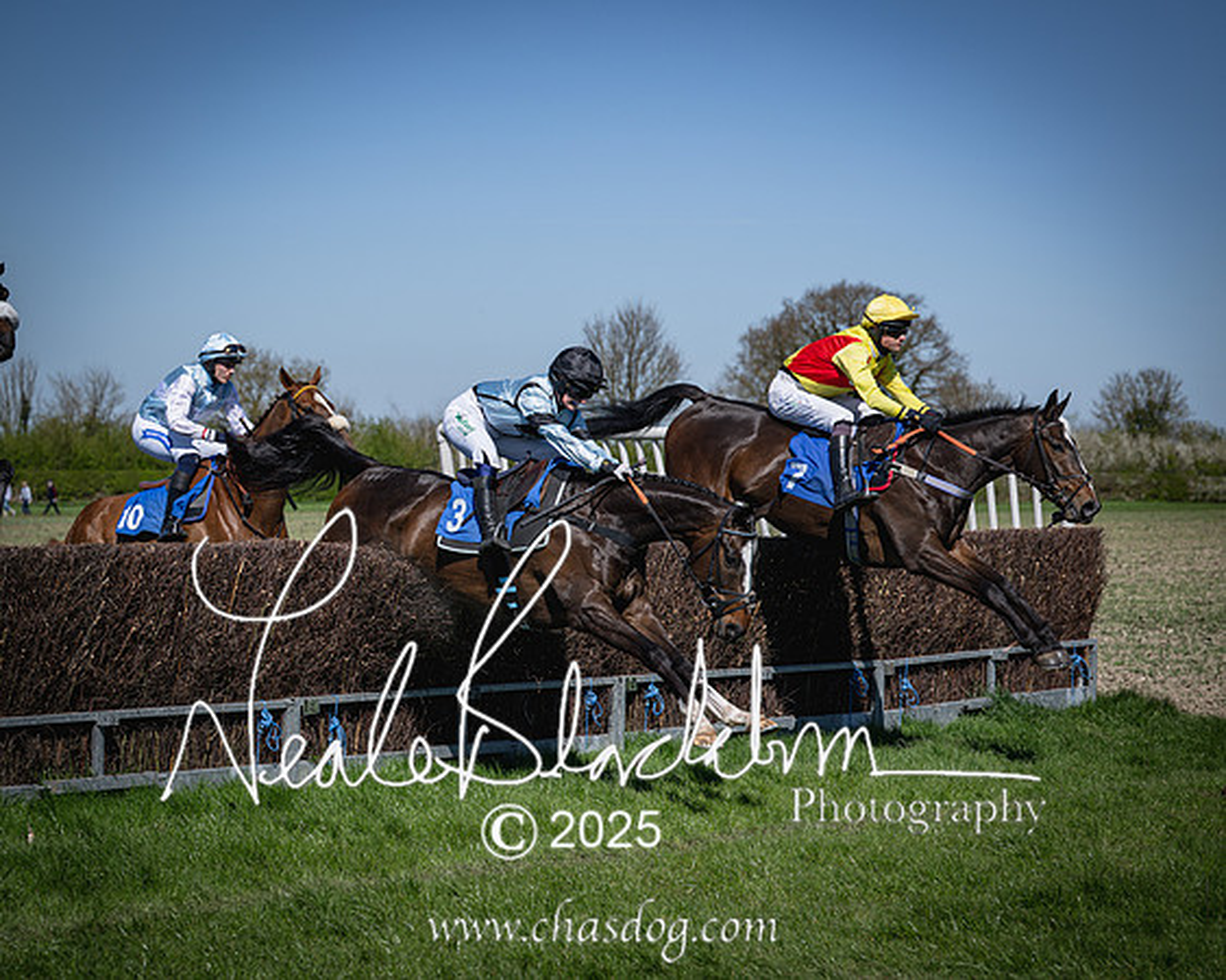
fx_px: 3216
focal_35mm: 89
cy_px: 493
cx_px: 522
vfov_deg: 17.3
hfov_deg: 21.6
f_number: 4
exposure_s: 1/2000
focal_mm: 78
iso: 100
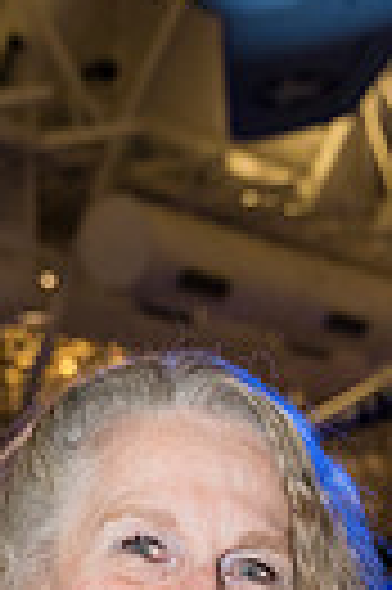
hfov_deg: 10.7
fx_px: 2080
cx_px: 347
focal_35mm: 127
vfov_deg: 14.6
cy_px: 986
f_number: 4
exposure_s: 1/160
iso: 3200
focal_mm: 37
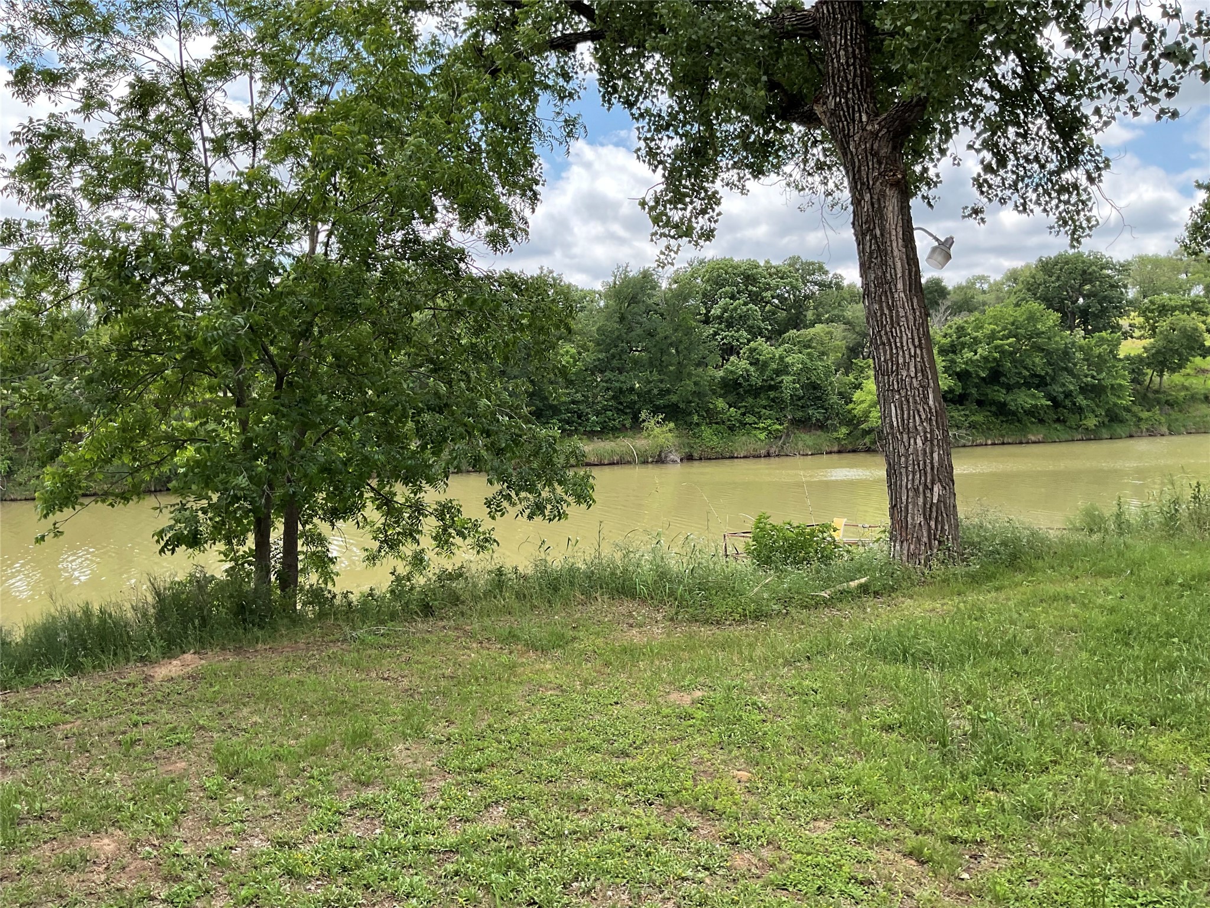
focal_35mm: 29
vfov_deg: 48.2
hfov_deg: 61.7
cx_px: 605
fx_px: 1014
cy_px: 454
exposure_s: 1/461
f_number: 1.8
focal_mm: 3
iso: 16
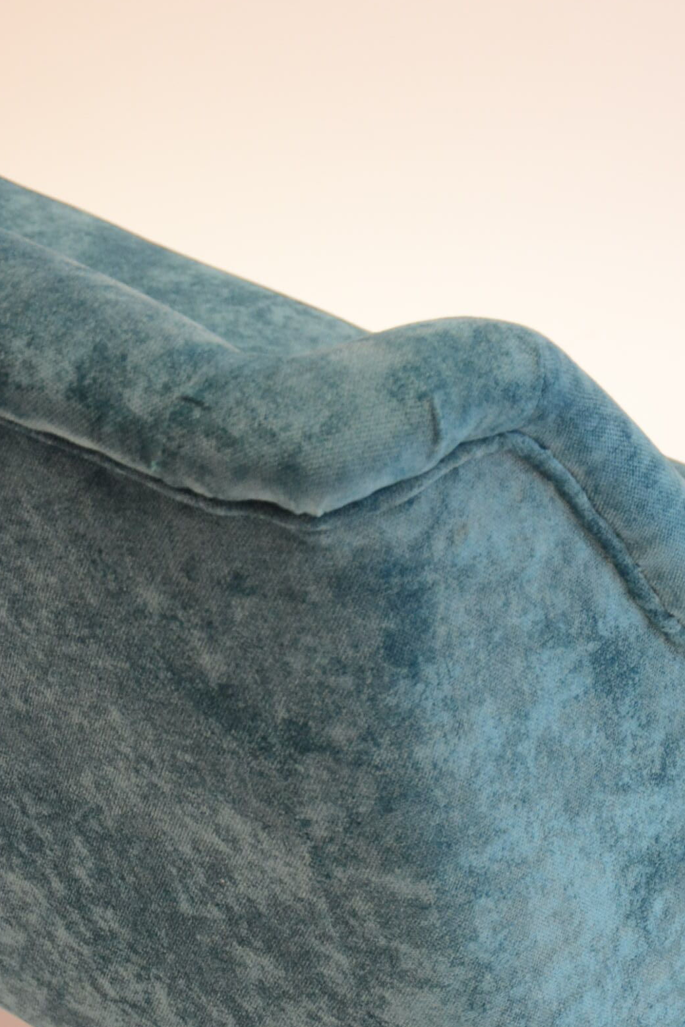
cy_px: 862
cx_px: 653
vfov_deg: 16.8
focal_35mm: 121
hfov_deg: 11.2
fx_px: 3454
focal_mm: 42
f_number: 4.8
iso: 1400
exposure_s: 1/30
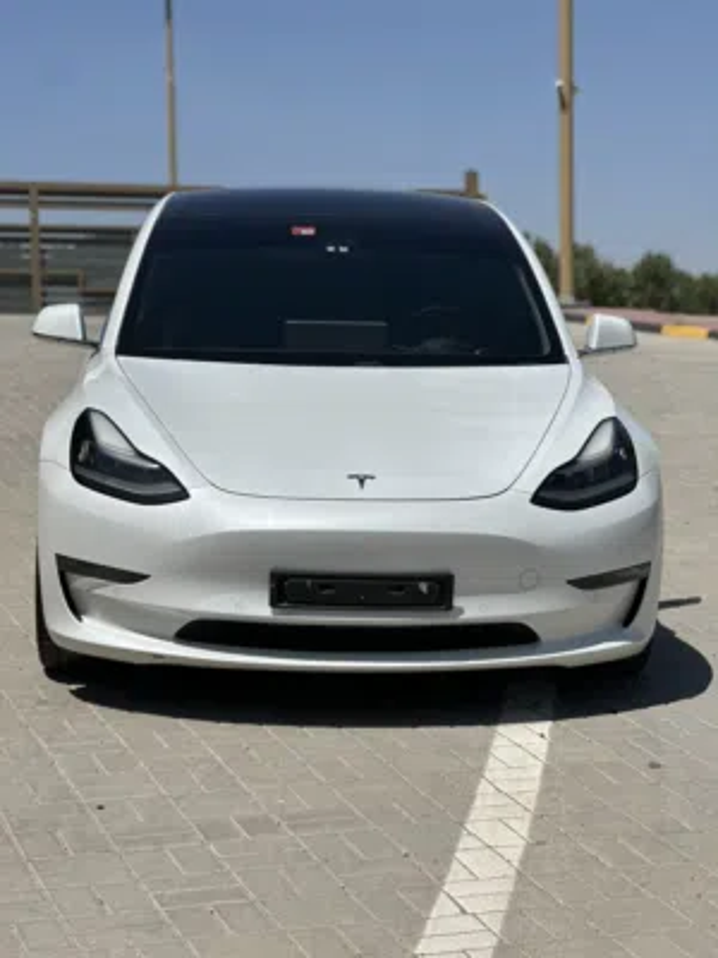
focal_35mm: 77
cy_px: 479
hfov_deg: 19.1
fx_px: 2129
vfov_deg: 25.3
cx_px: 359
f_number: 2.8
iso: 32
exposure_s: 1/2273
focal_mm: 9
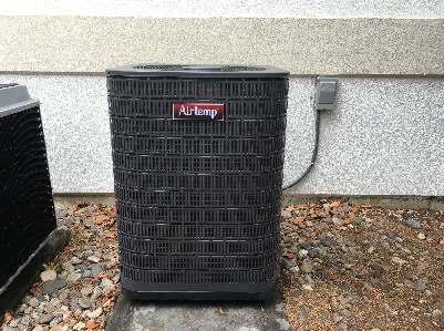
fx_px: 371
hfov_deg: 61.8
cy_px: 166
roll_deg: -1.2
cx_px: 222
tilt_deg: -16.2
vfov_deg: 48.1
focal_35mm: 29
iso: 32
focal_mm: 4.15
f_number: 2.2
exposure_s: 1/120
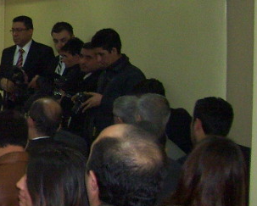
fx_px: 1058
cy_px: 76
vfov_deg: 11.1
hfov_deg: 12.5
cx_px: -226
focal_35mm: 139
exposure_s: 1/60
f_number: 2.7
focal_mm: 6
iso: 200
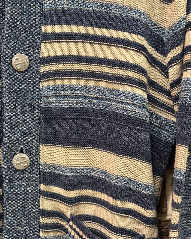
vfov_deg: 33.5
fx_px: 396
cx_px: 96
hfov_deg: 27.1
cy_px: 135
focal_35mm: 56
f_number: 1.78
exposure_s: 1/30
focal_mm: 6.76
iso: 640
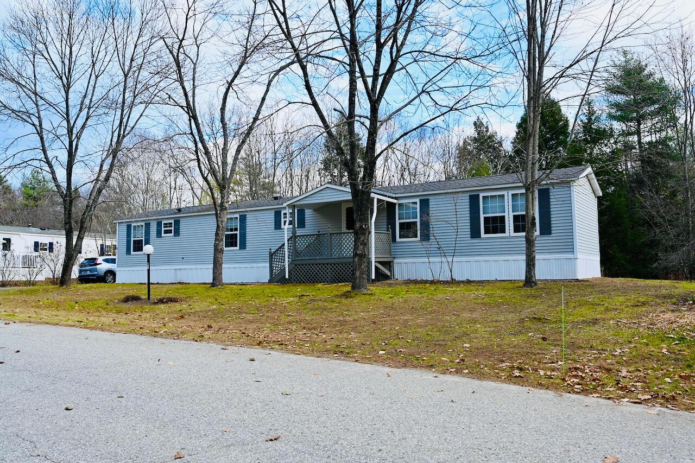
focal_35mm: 30
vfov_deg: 43.6
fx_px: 579
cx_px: 348
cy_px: 232
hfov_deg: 61.9
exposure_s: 1/250
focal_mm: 30
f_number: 8
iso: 200
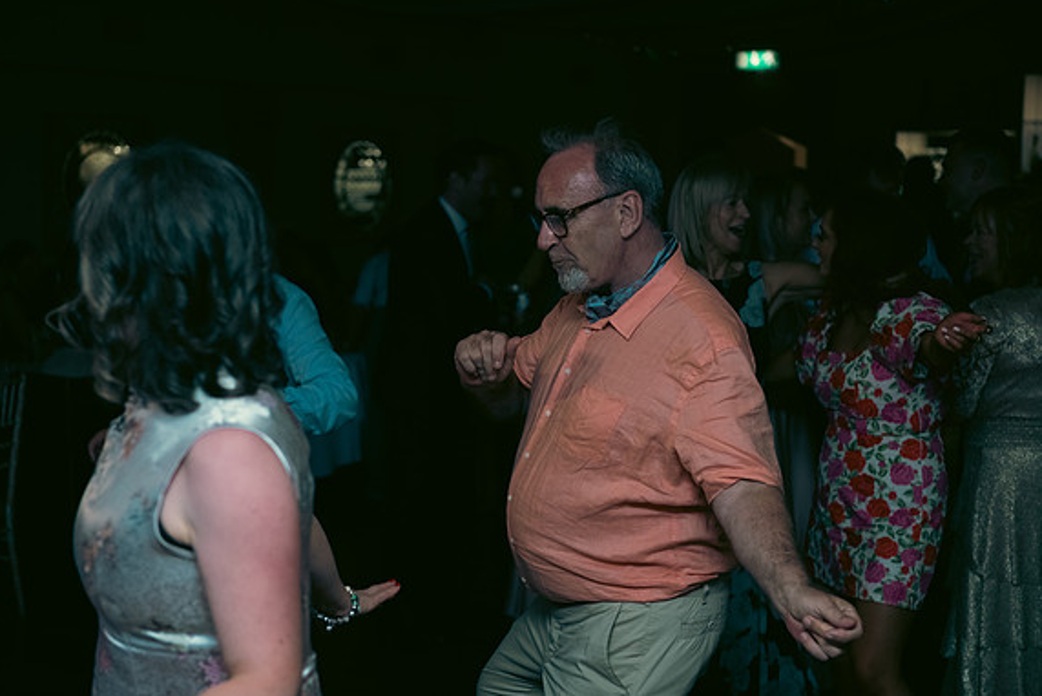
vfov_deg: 21.6
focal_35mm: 63
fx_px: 1824
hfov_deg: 31.9
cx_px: 520
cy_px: 344
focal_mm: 62
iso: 800
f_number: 3.5
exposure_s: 1/160
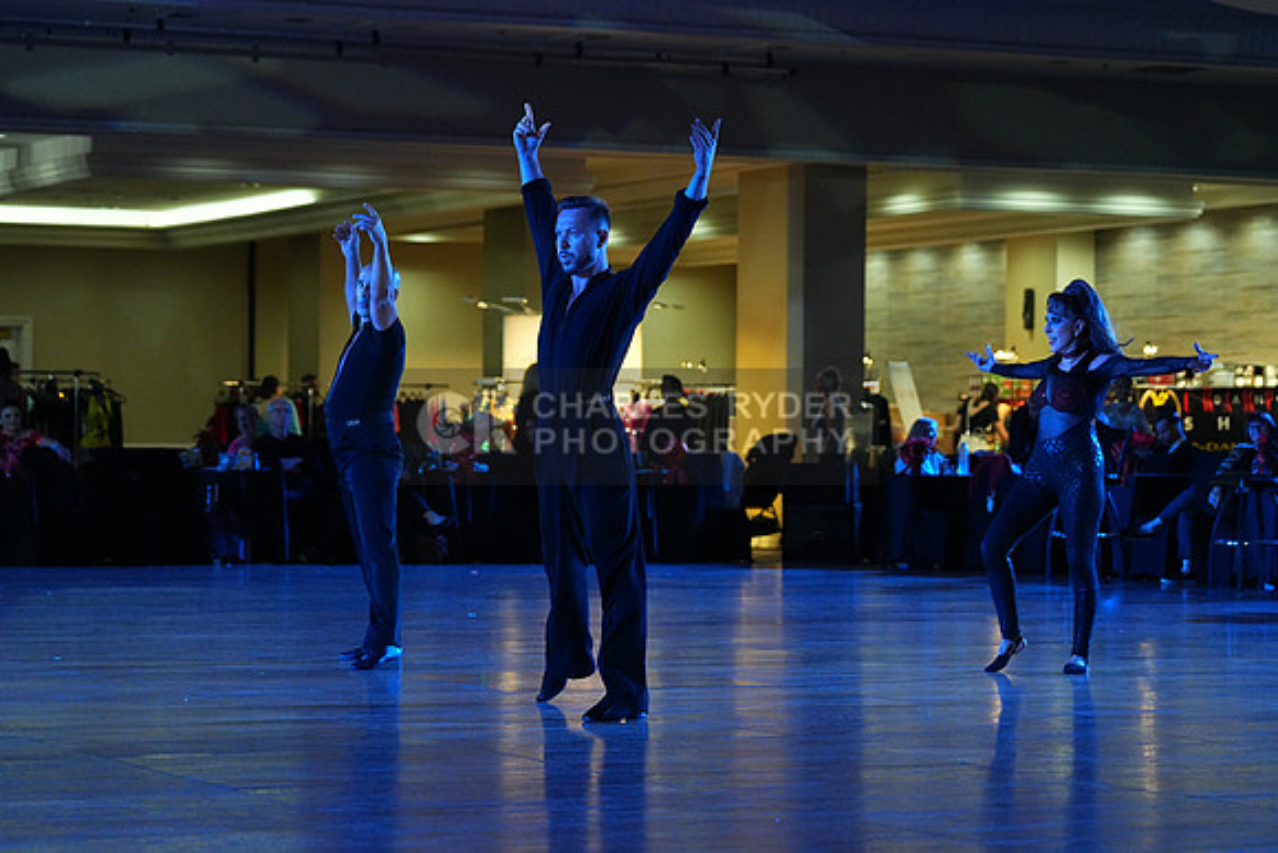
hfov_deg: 20.4
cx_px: 639
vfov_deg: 13.7
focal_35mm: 100
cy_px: 426
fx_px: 3551
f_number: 4.5
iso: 6400
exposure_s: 1/400
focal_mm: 100
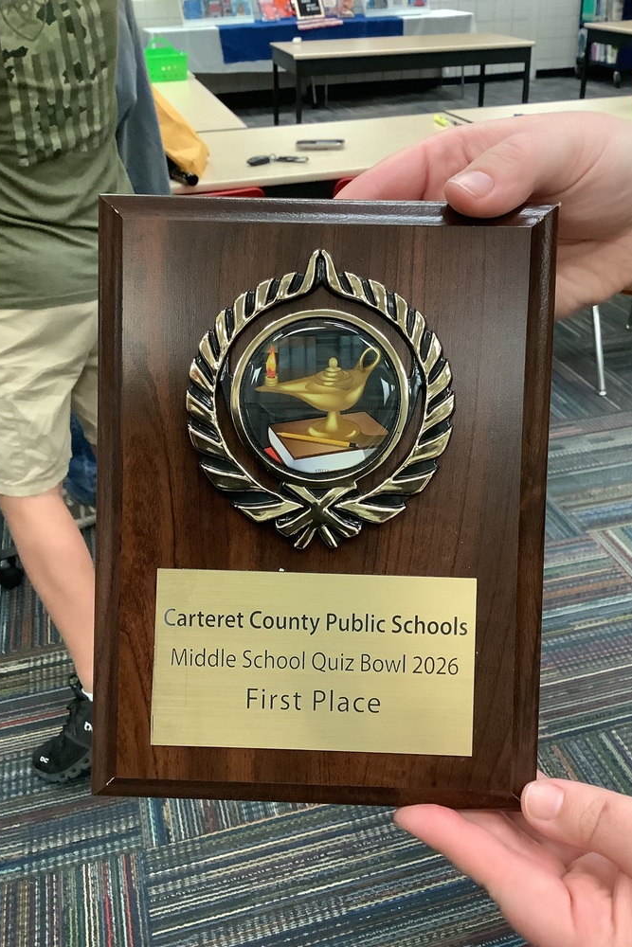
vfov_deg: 57.2
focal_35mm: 33
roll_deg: +2.0
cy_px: 470
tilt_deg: -30.5
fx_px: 869
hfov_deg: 40.0
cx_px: 335
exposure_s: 1/60
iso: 320
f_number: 2.4
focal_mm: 3.3
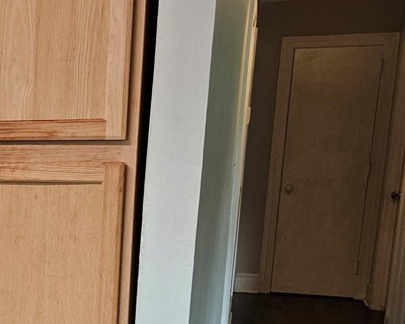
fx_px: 863
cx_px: -160
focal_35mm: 72
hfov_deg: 22.7
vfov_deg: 20.8
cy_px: 290
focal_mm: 5.4
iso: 160
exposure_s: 1/120
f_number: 1.8
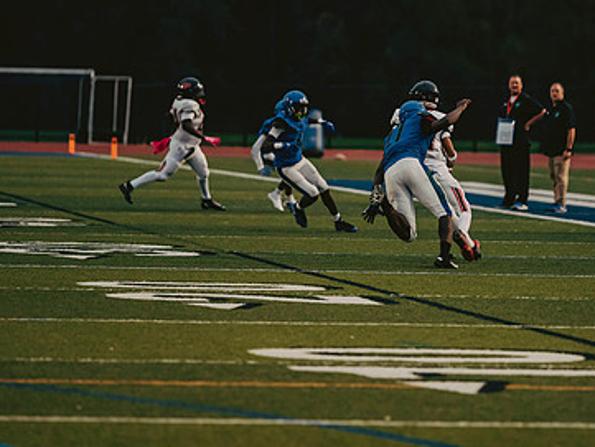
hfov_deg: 7.1
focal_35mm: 278
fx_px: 4780
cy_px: 159
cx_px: 382
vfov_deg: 5.3
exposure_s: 1/1250
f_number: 2.8
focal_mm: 180
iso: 2000
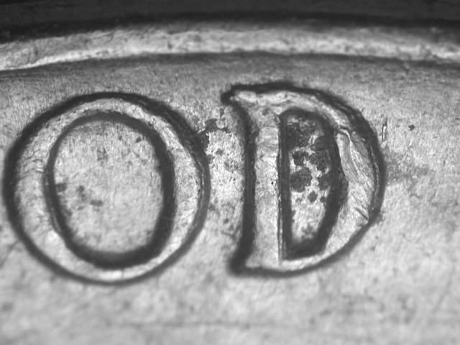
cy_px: 172
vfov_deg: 11.1
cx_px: 230
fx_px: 1781
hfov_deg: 14.7
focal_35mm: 134
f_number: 4.6
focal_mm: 27.7
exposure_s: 1/23.6
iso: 100
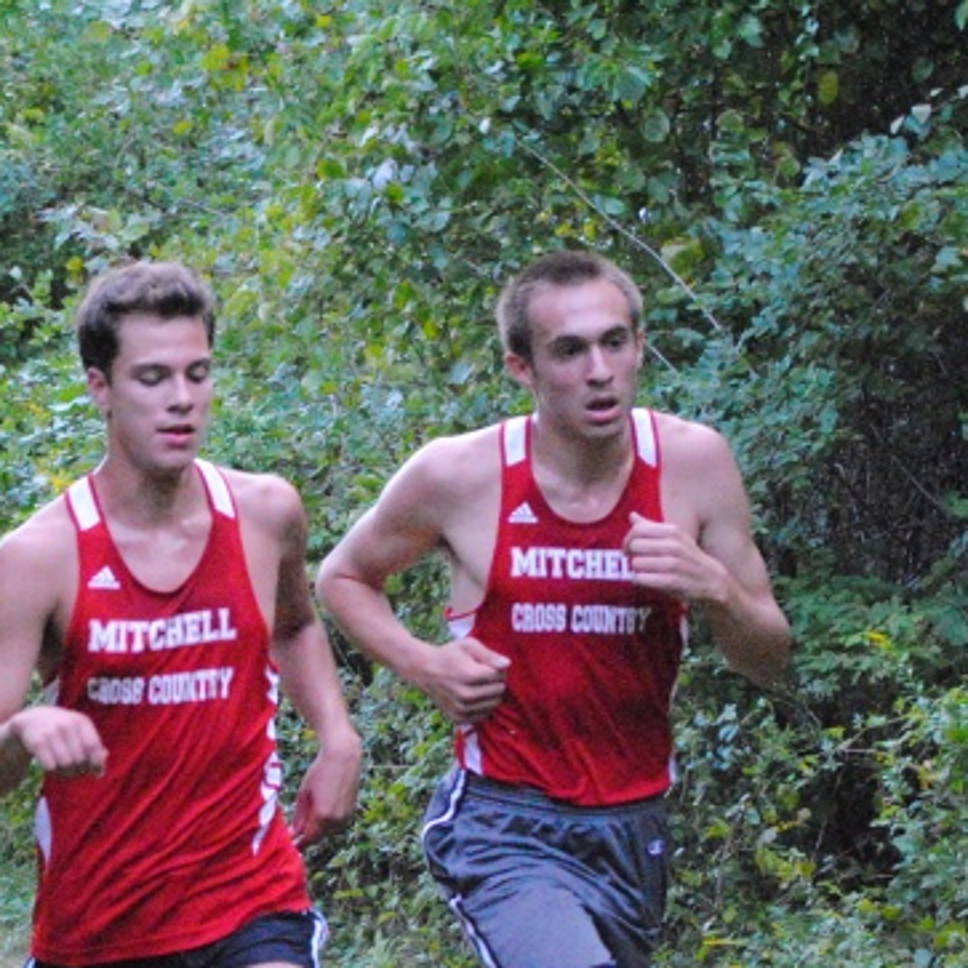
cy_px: 753
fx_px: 6271
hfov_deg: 8.8
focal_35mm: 198
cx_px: 179
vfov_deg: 8.8
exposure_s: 1/400
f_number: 5.6
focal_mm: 55
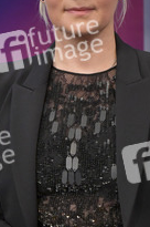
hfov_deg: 15.5
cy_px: 102
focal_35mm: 88
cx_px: 78
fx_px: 552
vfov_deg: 23.1
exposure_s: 1/200
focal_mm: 45
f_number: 6.3
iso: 2500
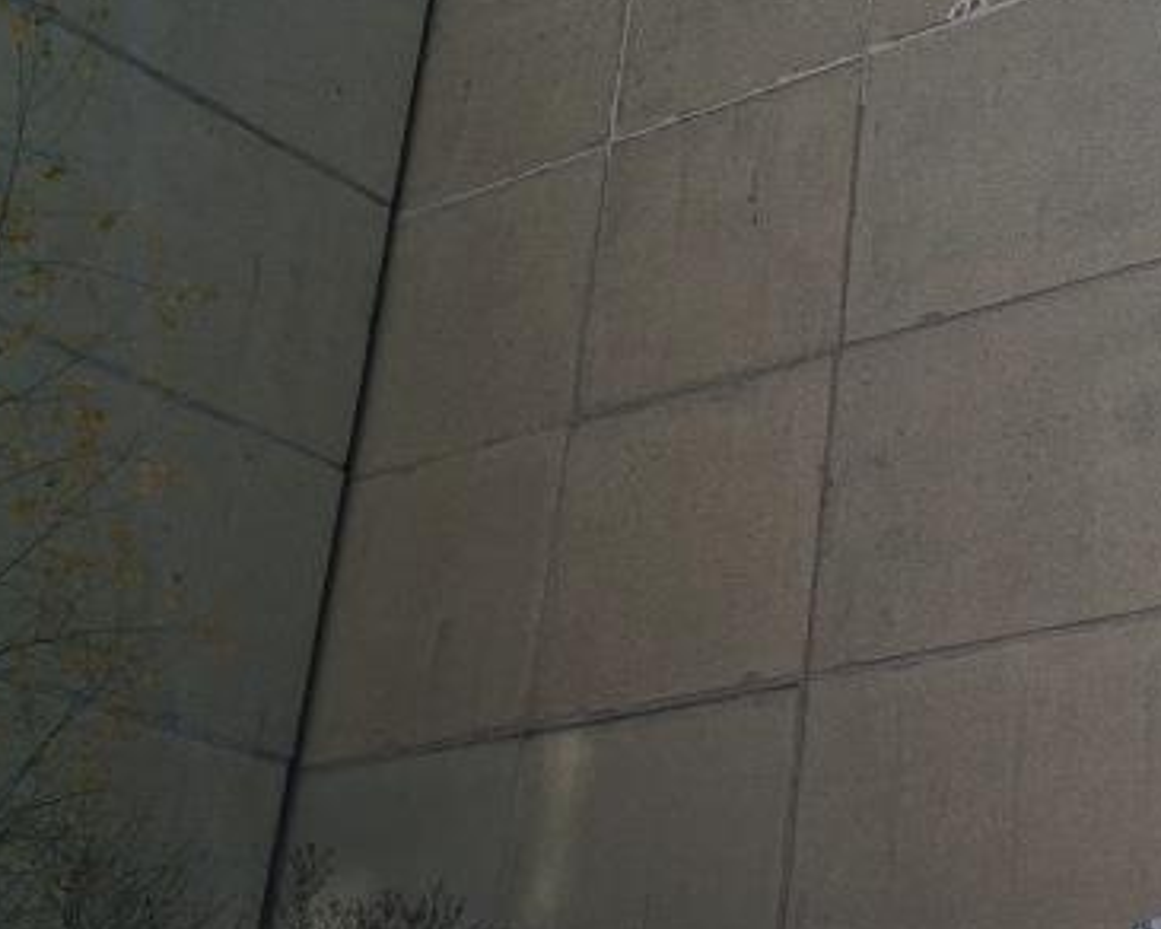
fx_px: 2165
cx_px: 1180
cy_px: 589
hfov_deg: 28.1
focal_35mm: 63
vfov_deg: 24.1
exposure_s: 1/2212
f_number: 1.8
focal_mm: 5.54
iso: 40
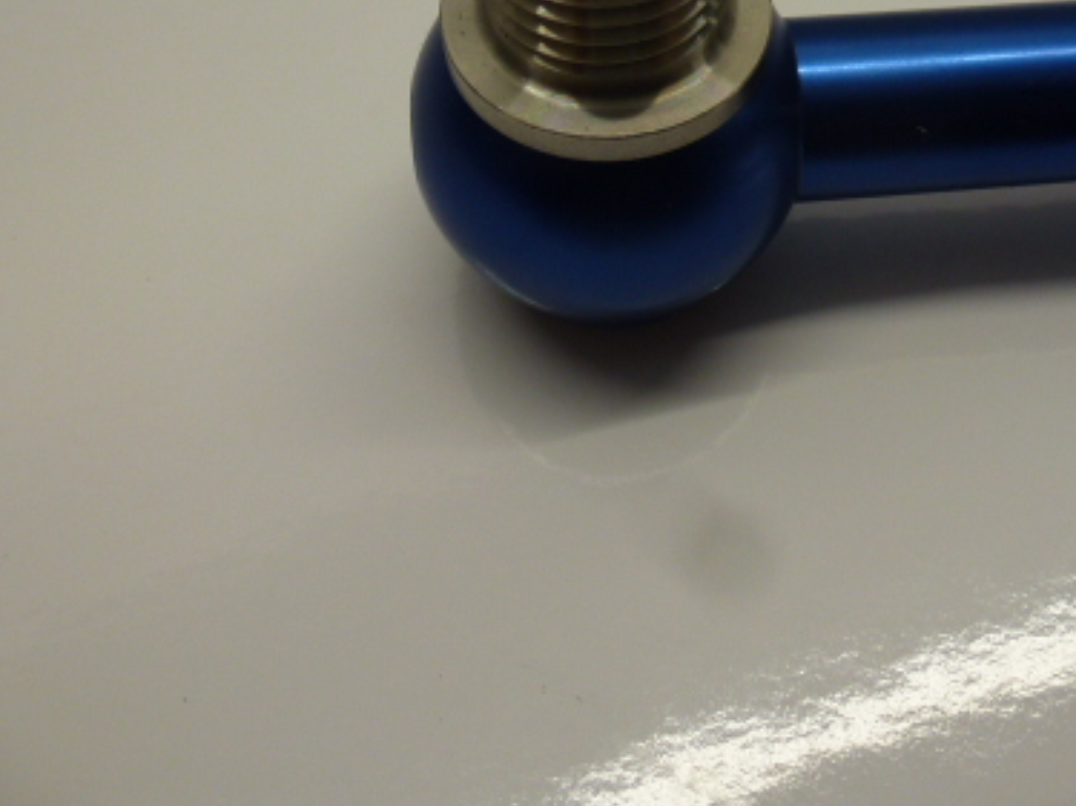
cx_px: 677
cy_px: 135
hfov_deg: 45.4
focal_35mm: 41
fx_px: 1274
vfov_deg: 33.8
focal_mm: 4.3
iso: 100
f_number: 3.3
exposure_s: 1/100
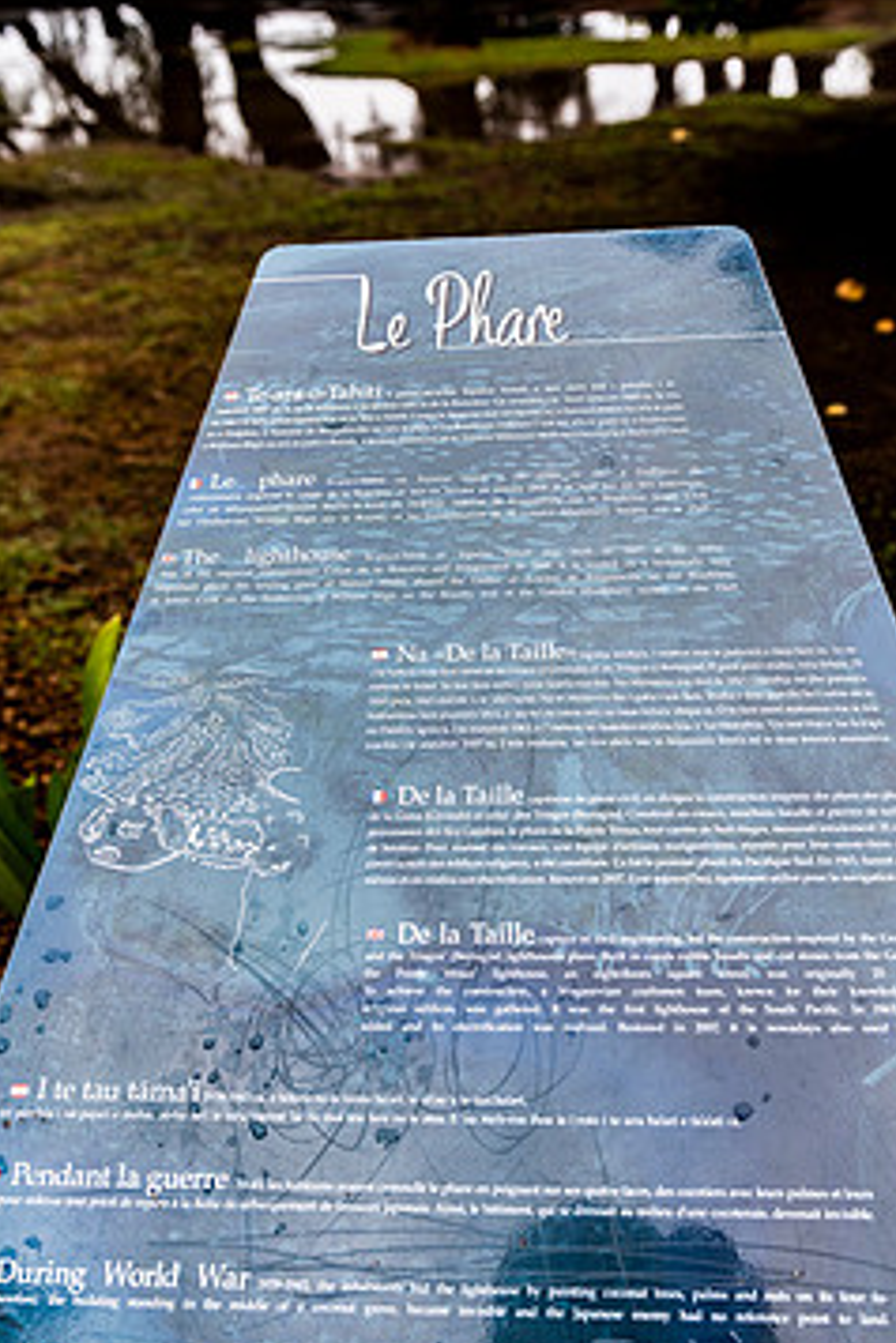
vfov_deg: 55.7
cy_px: 741
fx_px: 1269
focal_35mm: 34
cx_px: 497
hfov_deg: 38.8
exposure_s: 1/125
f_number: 4.5
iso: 64
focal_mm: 27
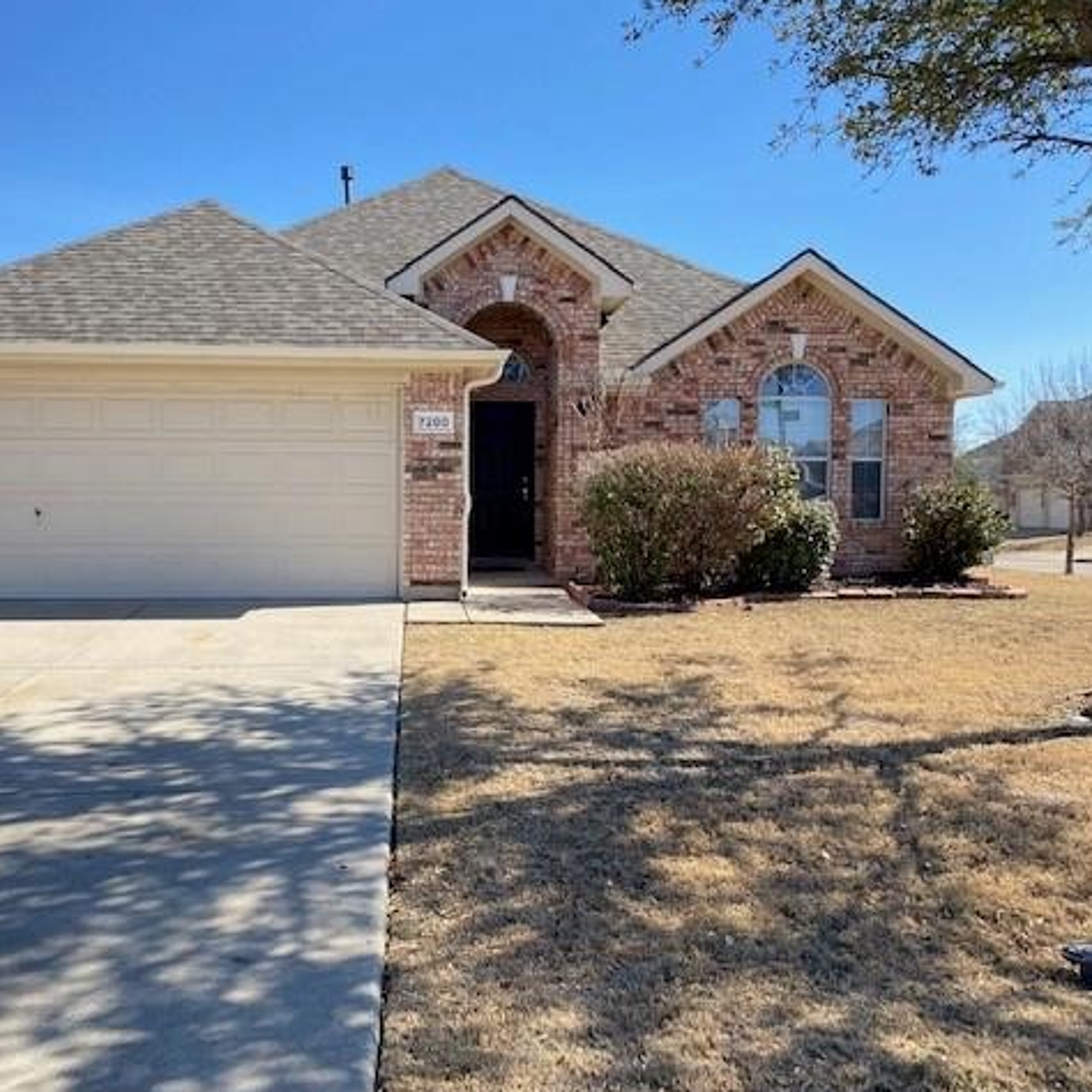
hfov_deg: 52.2
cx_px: 440
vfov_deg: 52.5
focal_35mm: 31
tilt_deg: -1.3
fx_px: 1106
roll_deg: +0.1
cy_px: 548
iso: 32
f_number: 1.8
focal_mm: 4.25
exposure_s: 1/912
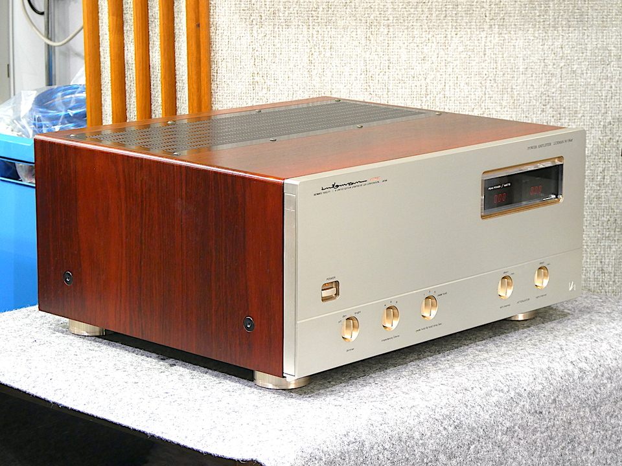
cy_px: 233
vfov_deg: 15.1
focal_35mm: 98
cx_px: 311
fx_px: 1761
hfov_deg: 20.0
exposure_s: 1/3.2
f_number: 5
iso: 200
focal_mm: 17.5
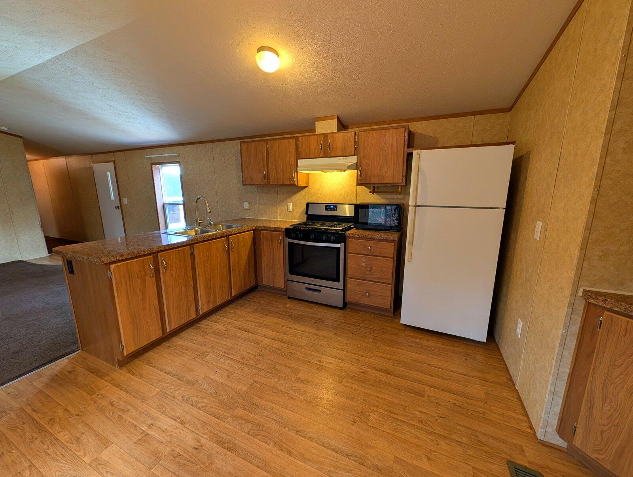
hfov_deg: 110.5
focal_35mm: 12
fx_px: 220
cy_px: 238
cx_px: 316
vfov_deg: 94.6
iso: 89
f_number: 1.7
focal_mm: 2.02
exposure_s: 1/30
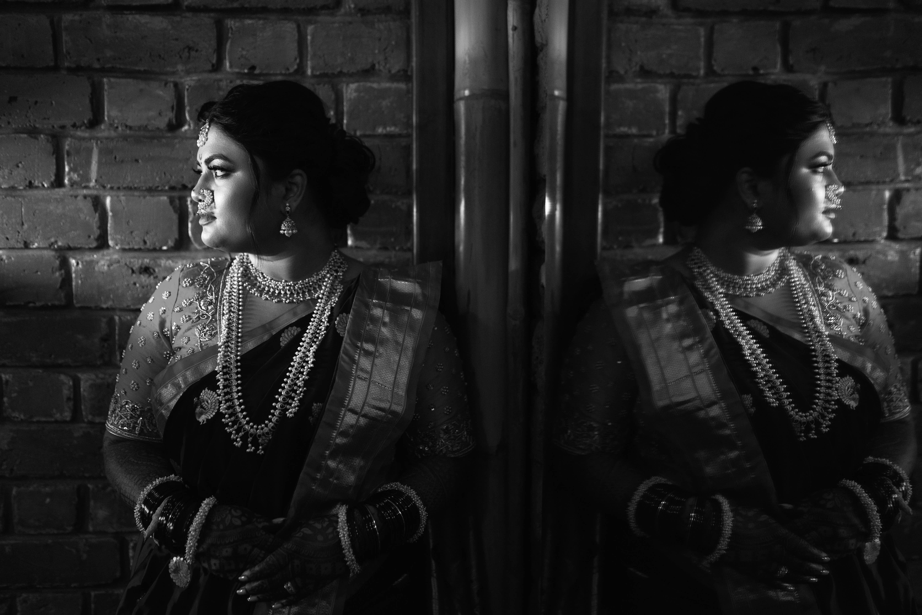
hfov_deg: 54.4
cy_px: 308
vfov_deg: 37.9
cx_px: 461
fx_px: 896
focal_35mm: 35
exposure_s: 1/250
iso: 1000
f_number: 1.8
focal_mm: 35
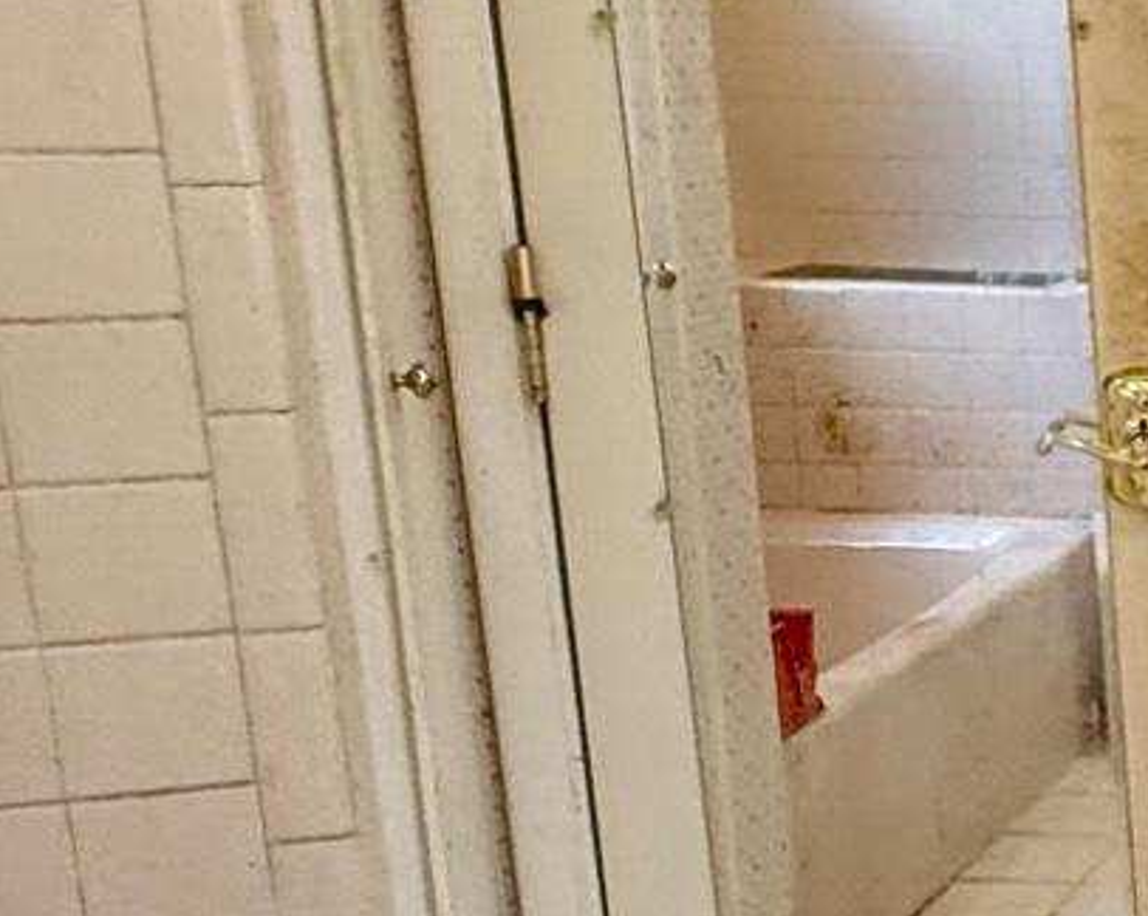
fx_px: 2342
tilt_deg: -12.7
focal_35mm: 69
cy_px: 557
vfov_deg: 22.1
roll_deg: -1.6
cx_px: 1897
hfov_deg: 21.3
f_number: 2.2
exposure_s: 1/60
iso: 320
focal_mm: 2.22
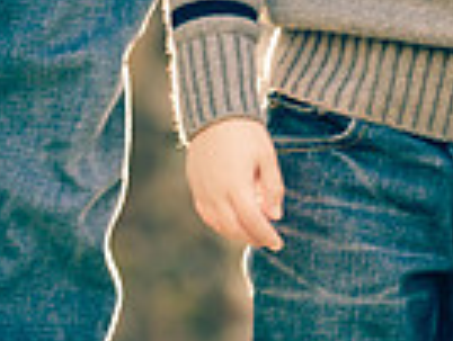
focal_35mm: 809
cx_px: 385
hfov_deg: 2.4
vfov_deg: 1.8
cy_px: -191
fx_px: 10606
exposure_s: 1/125
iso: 200
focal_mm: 130
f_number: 2.8
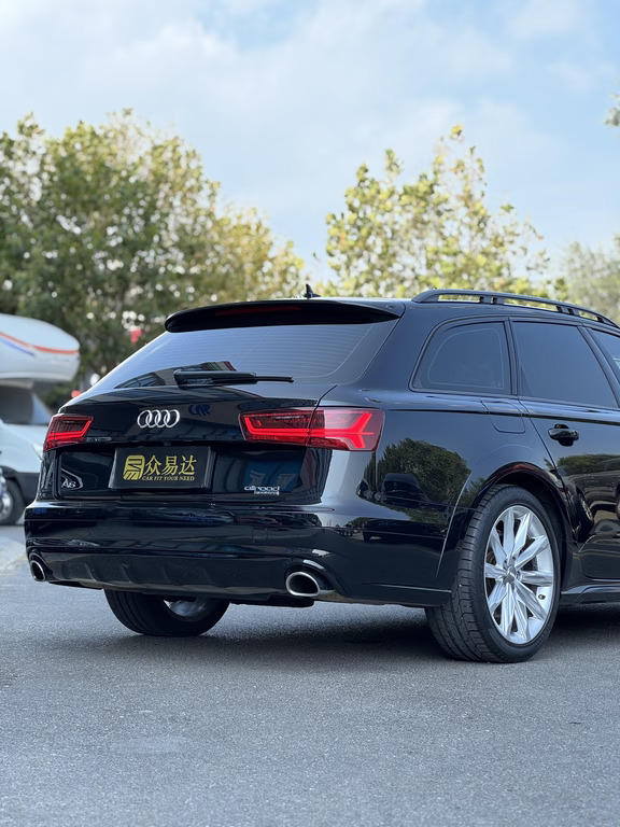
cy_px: 414
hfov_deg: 19.1
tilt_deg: +2.2
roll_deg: -1.0
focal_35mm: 77
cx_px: 310
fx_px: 1839
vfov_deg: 25.3
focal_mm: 9
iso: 40
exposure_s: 1/99
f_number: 2.8
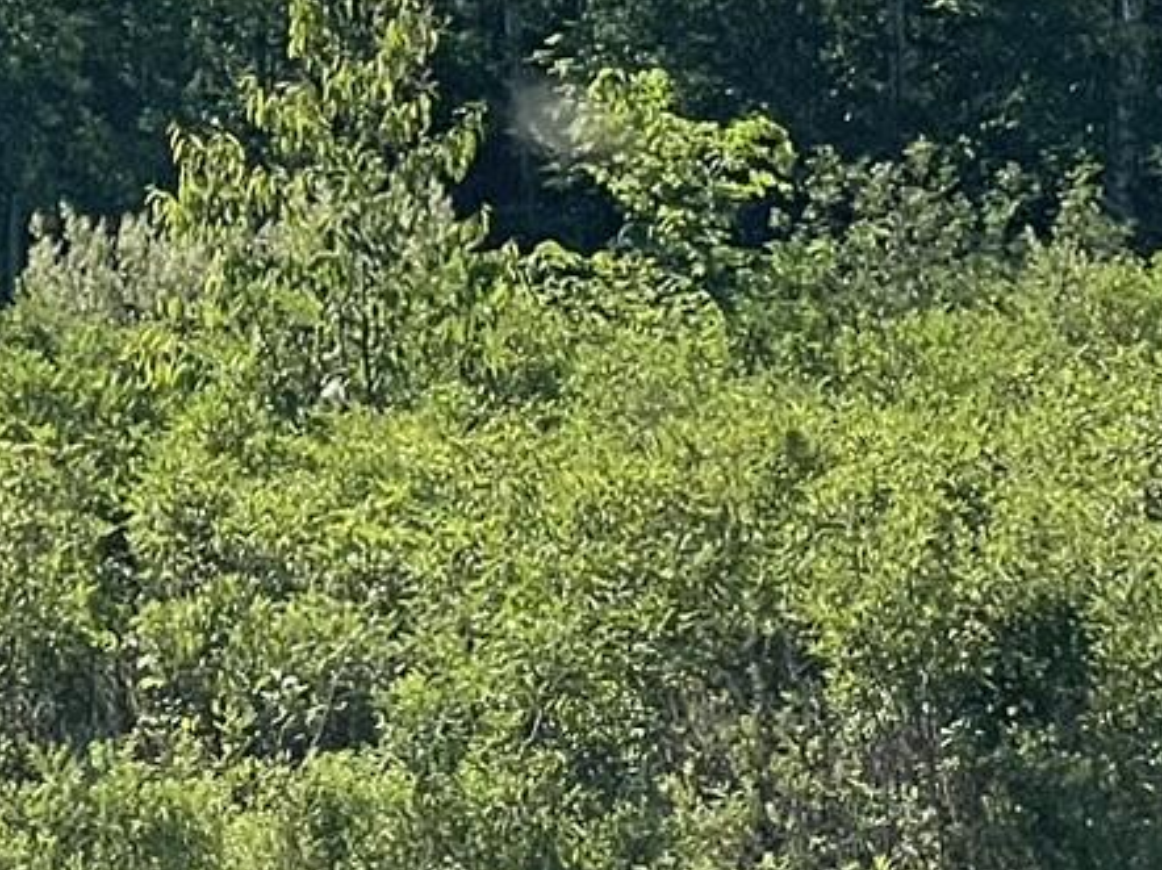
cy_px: -615
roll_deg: -0.2
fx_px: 8086
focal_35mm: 241
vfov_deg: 6.1
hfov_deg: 8.1
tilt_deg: +7.7
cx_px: -450
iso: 25
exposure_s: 1/2660
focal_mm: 6
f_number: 2
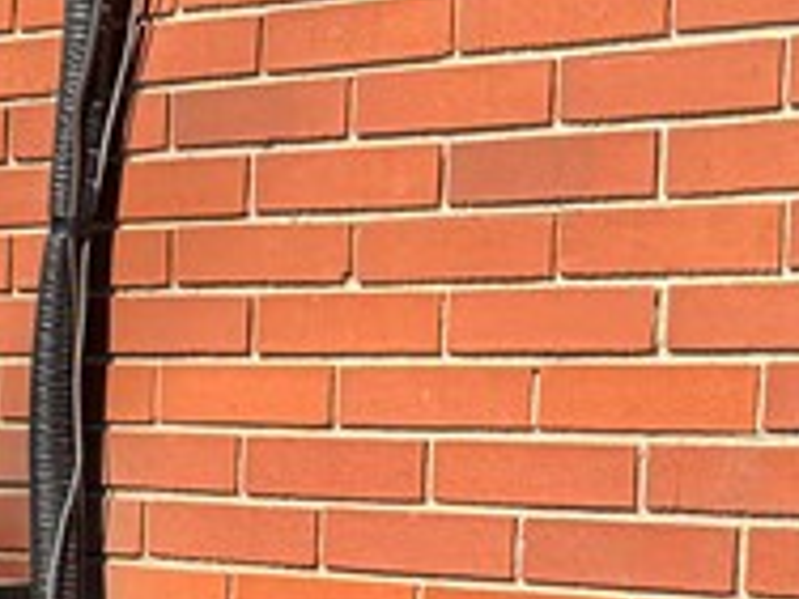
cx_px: -1296
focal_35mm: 131
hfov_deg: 11.5
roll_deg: +1.2
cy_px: 641
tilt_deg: -5.2
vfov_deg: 11.2
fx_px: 3024
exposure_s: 1/2174
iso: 80
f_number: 1.78
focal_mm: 6.76
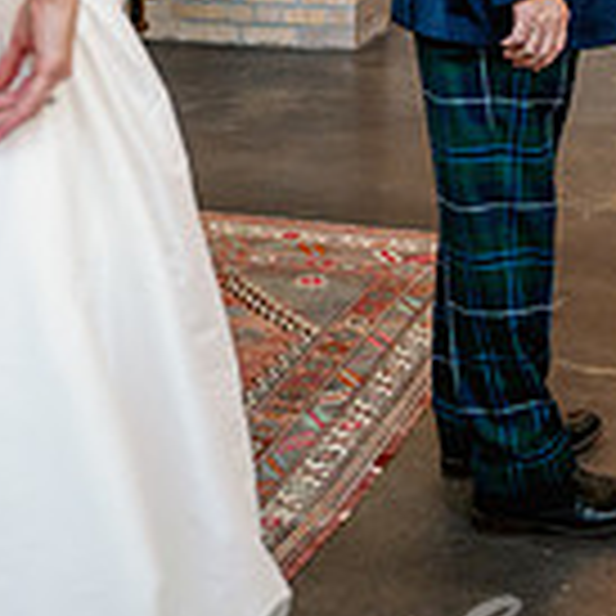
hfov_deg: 16.4
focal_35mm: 106
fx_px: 2134
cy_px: -99
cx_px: 387
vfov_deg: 15.9
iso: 1000
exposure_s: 1/250
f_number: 2.8
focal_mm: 38
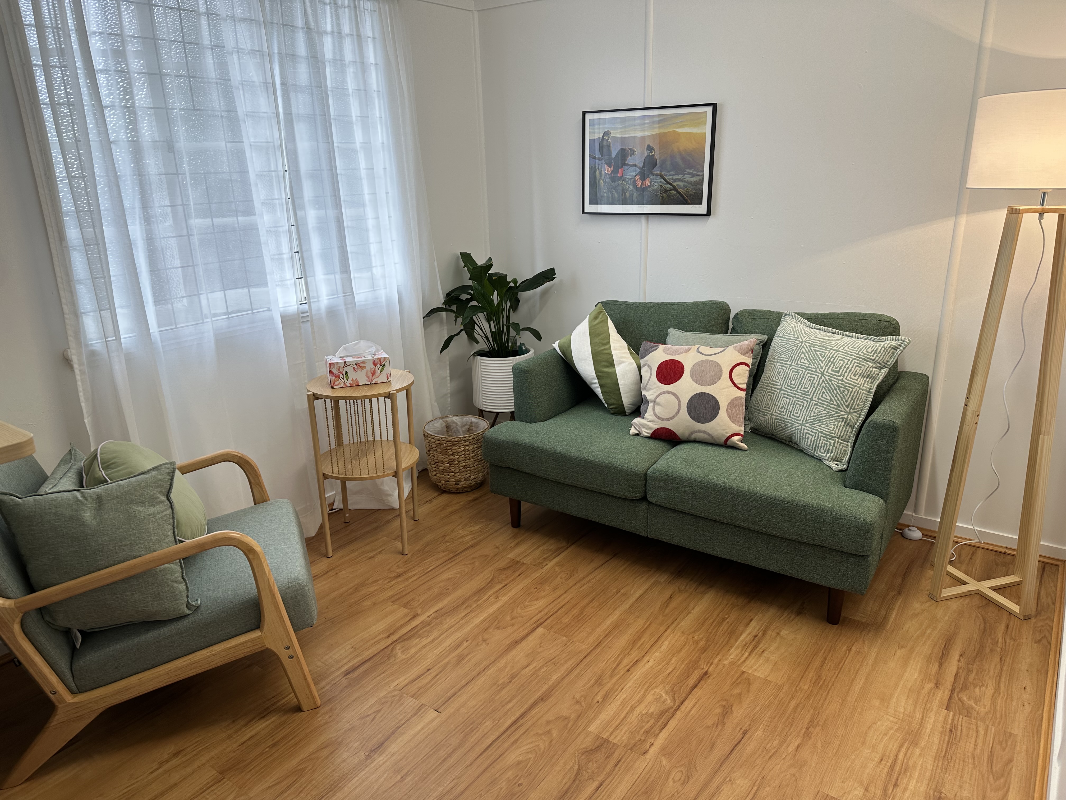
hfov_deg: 71.6
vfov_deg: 56.8
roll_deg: +1.5
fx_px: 739
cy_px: 400
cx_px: 533
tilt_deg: -18.1
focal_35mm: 24
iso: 64
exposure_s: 1/121
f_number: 1.78
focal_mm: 6.86
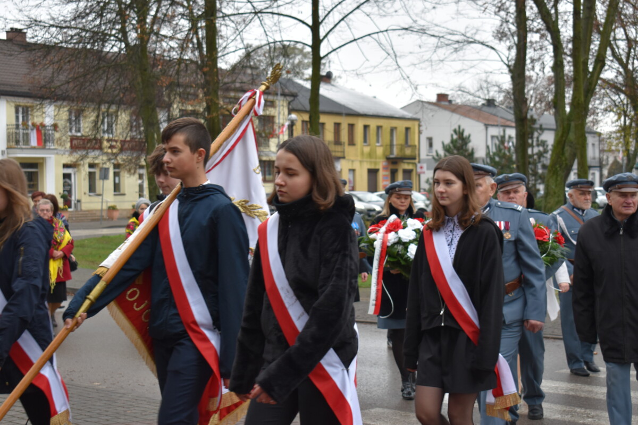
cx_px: 319
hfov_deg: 29.9
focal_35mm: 68
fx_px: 1196
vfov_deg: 20.2
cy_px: 212
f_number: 5.6
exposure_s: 1/125
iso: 400
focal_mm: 45
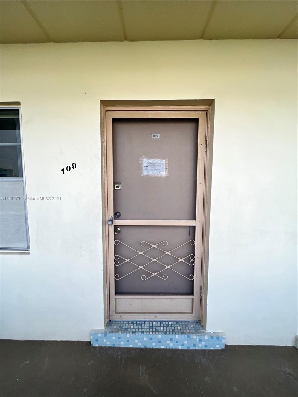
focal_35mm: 13
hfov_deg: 89.9
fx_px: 149
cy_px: 198
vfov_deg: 106.2
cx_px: 149
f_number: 1.8
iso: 32
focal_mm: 1.57
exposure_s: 1/241
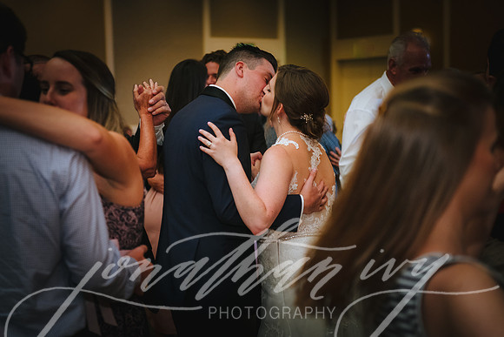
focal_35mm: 74
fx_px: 1042
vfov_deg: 18.3
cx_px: 236
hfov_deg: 27.2
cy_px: 168
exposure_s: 1/80
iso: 1250
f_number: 2.8
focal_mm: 70
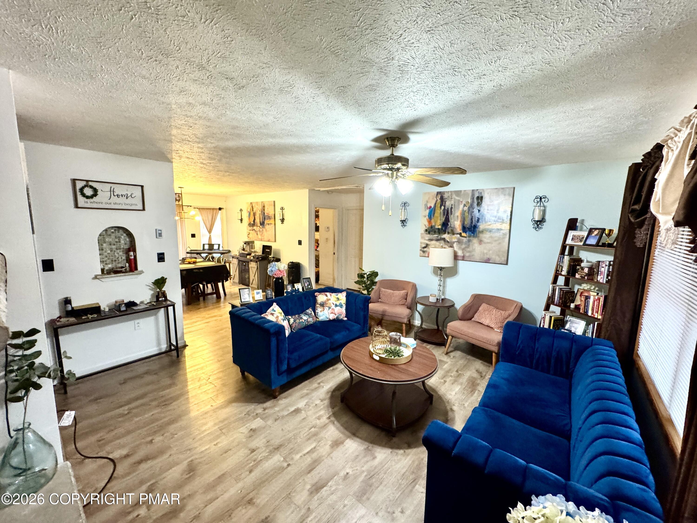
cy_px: 262
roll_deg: -0.3
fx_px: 282
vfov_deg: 85.7
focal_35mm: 14
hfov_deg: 102.1
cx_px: 348
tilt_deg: -7.9
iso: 400
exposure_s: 1/60
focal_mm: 2.22
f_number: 2.2
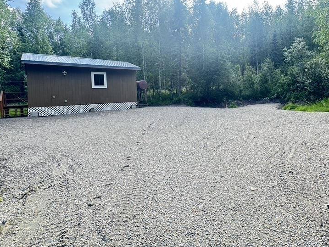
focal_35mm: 20
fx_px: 190
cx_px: 187
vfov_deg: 65.3
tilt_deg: +0.7
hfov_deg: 81.3
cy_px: 98
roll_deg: +2.1
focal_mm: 2.22
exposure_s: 1/154
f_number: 2.2
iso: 40
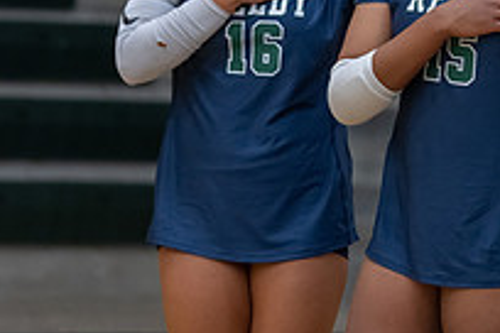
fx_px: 4986
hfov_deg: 5.7
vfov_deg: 3.8
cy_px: -12
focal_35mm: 359
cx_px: 534
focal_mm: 118
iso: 1000
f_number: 2.8
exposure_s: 1/320
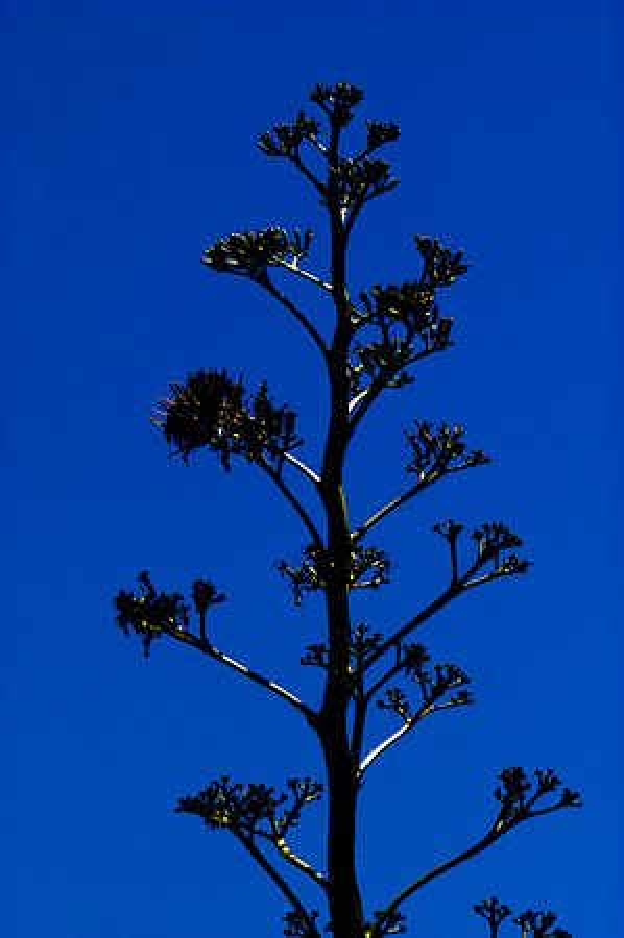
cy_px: 469
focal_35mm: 158
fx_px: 4104
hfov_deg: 8.7
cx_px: 312
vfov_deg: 13.1
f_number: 32
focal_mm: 105
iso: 400
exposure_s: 1/80
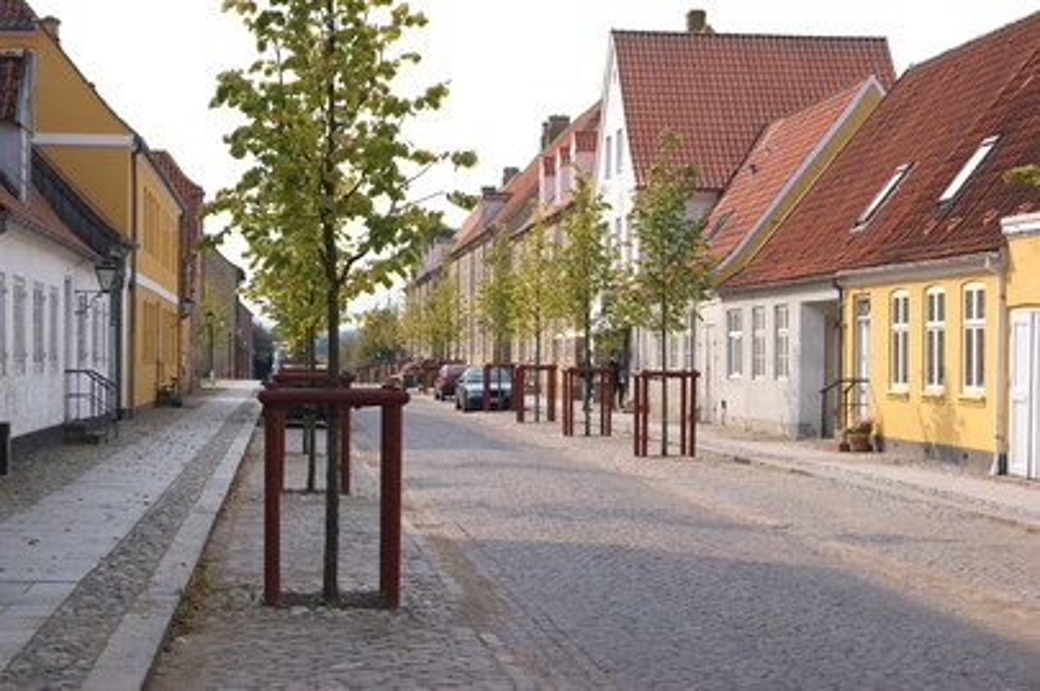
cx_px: 520
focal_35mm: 75
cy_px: 346
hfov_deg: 27.0
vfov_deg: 18.1
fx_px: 2164
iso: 100
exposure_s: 1/100
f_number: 10
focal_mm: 50
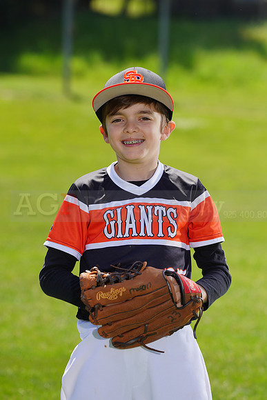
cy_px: 200
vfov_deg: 8.8
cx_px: 134
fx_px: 2613
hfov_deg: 5.9
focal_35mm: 235
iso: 100
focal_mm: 235
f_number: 8
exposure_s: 1/250
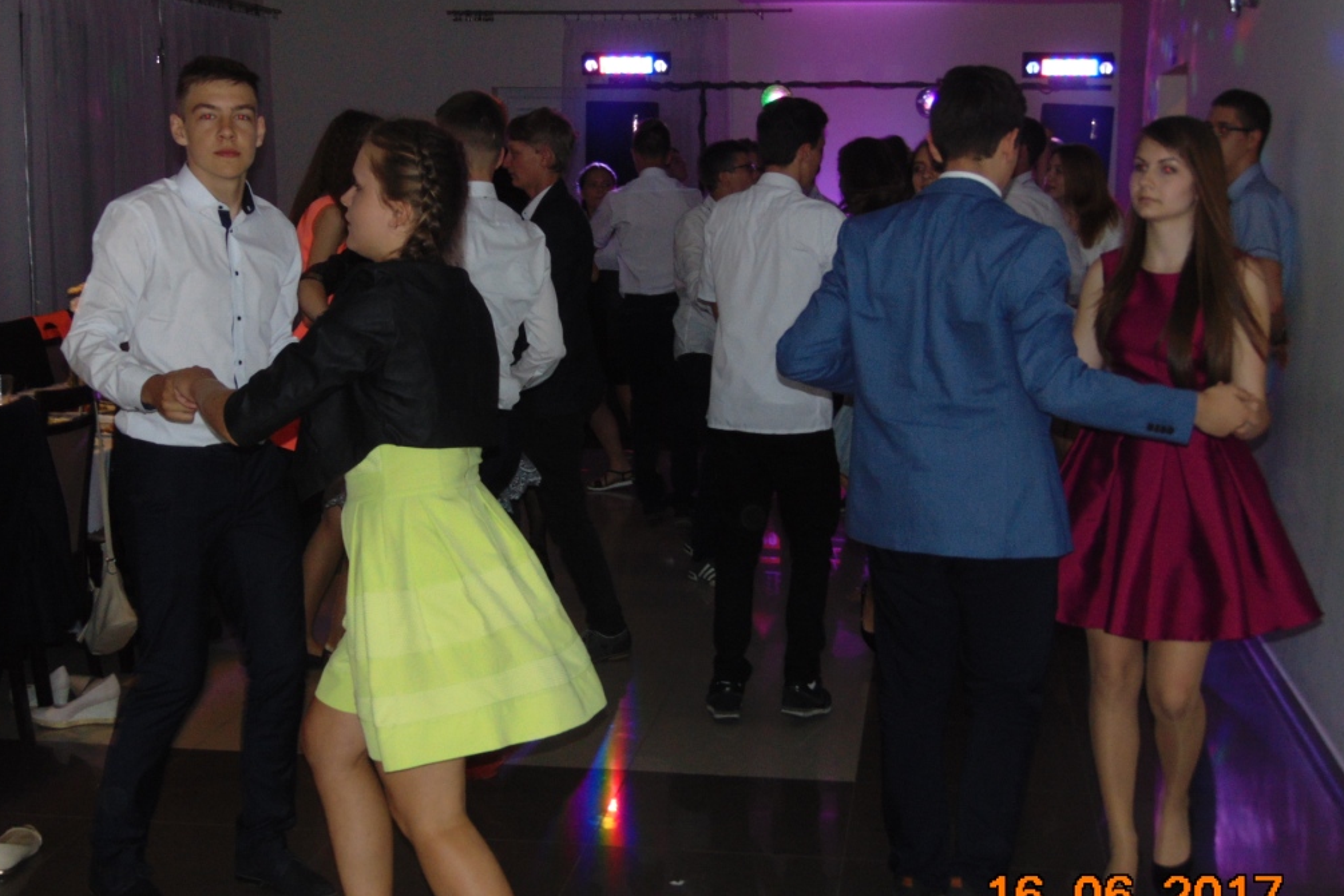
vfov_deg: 25.5
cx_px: 678
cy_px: 489
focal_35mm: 53
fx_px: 1979
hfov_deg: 37.5
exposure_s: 1/60
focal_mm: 9
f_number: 3.5
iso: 200
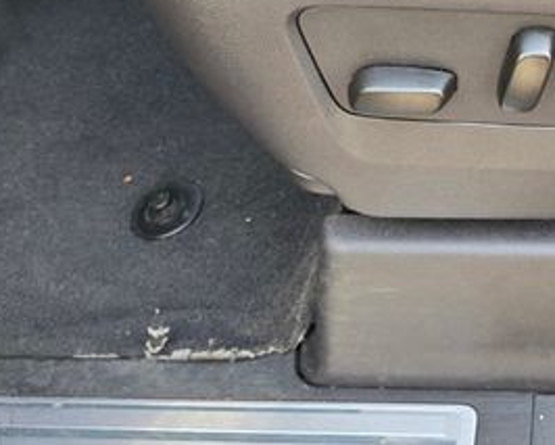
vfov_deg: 27.8
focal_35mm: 54
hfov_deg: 32.6
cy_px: 119
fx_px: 887
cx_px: 524
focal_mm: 5.4
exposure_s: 1/180
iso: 200
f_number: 1.8
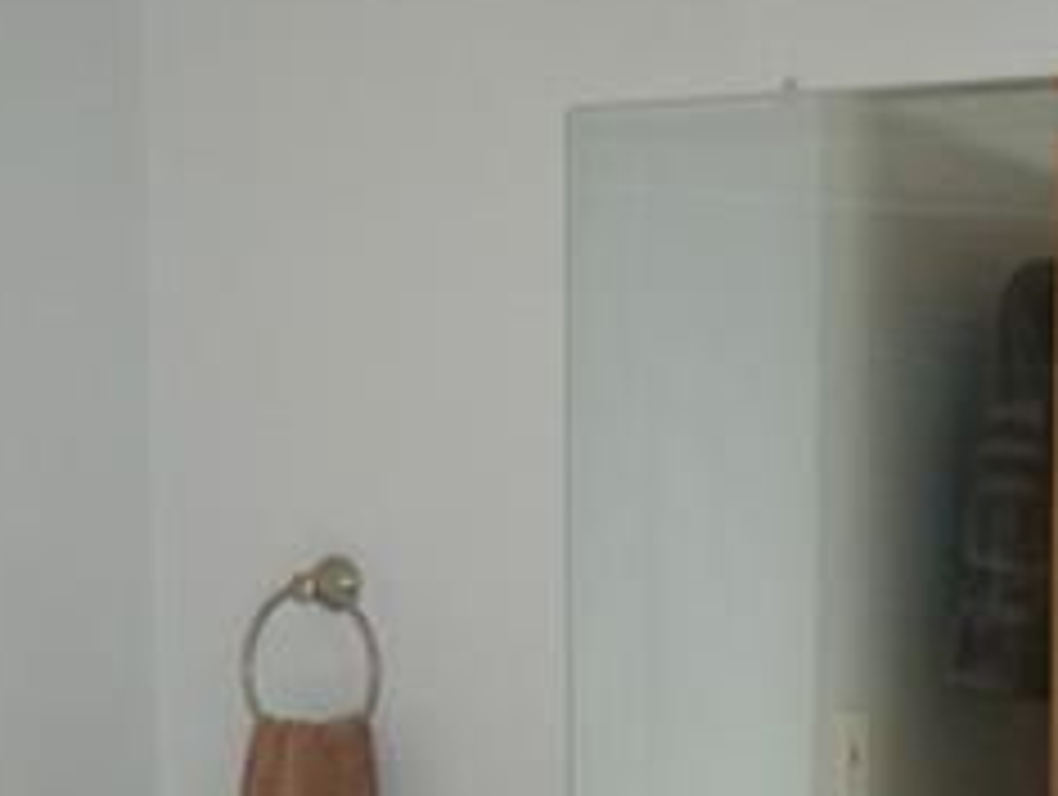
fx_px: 3459
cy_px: 1363
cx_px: 1121
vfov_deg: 12.2
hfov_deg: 16.9
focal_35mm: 113
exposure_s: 1/60
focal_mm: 10
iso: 450
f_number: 3.5
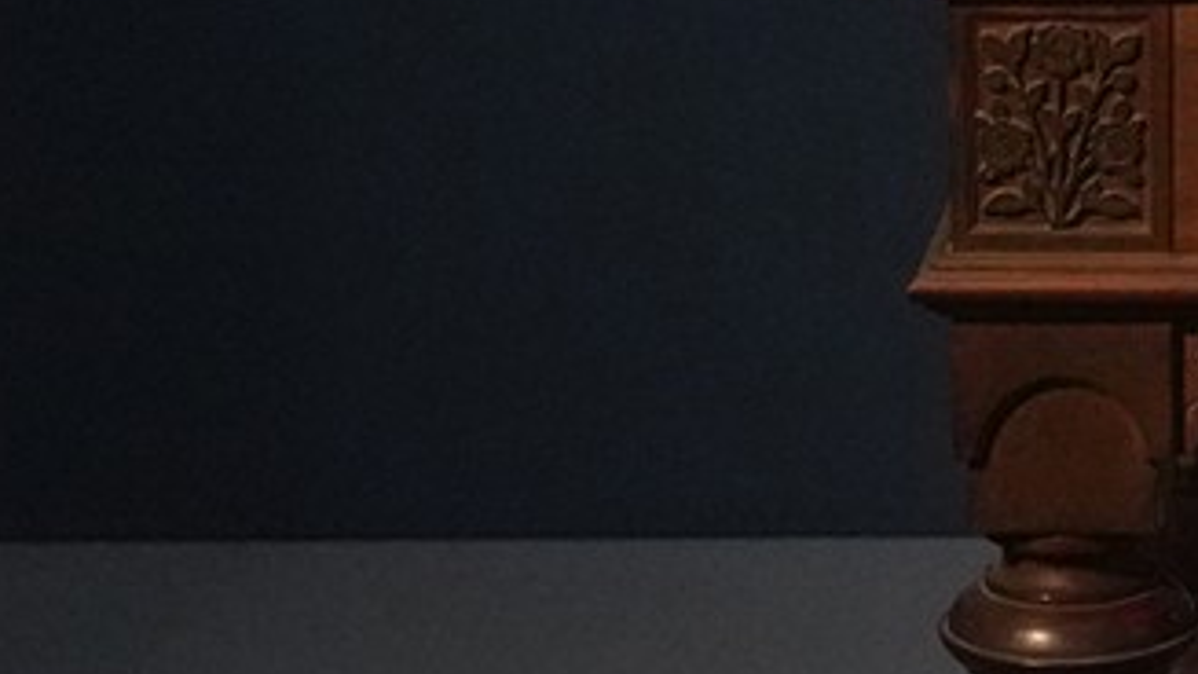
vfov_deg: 5.4
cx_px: 2092
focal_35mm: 224
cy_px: -429
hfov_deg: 9.2
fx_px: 7116
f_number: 3.2
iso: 6400
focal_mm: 35
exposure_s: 1/80
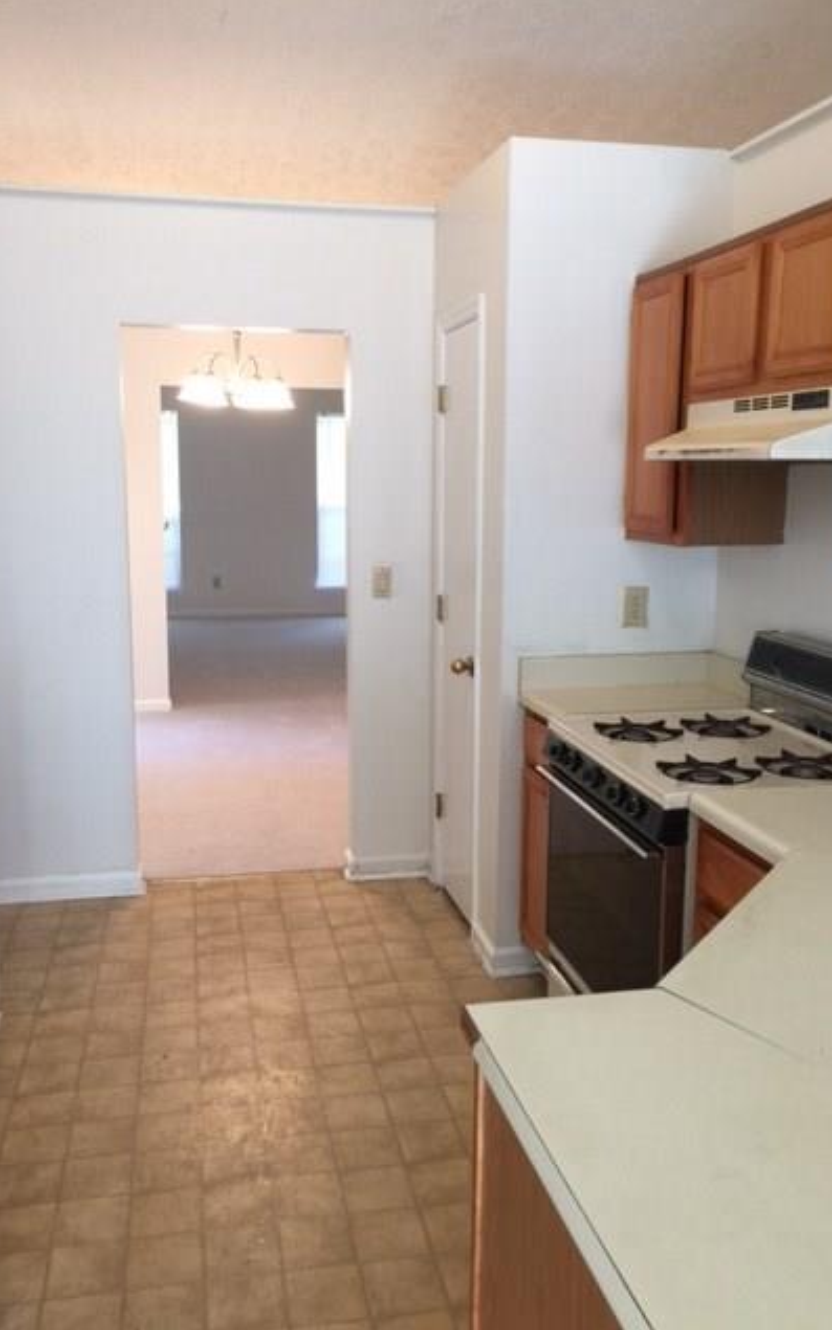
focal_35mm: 31
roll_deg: +0.4
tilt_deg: -8.0
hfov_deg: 40.6
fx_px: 1124
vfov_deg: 61.2
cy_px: 662
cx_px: 381
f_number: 2.2
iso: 40
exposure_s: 1/30
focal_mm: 4.15
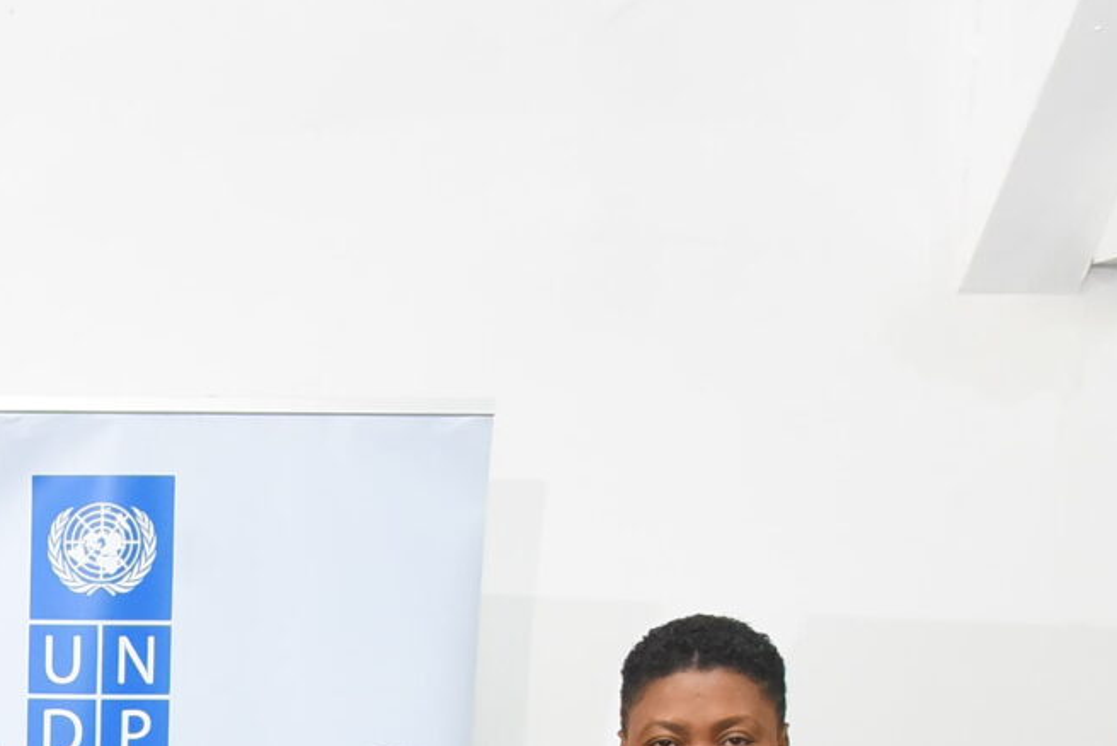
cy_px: 1214
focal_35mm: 117
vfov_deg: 11.1
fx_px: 3632
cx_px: -281
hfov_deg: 16.6
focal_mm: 30
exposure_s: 1/80
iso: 3200
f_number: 5.6
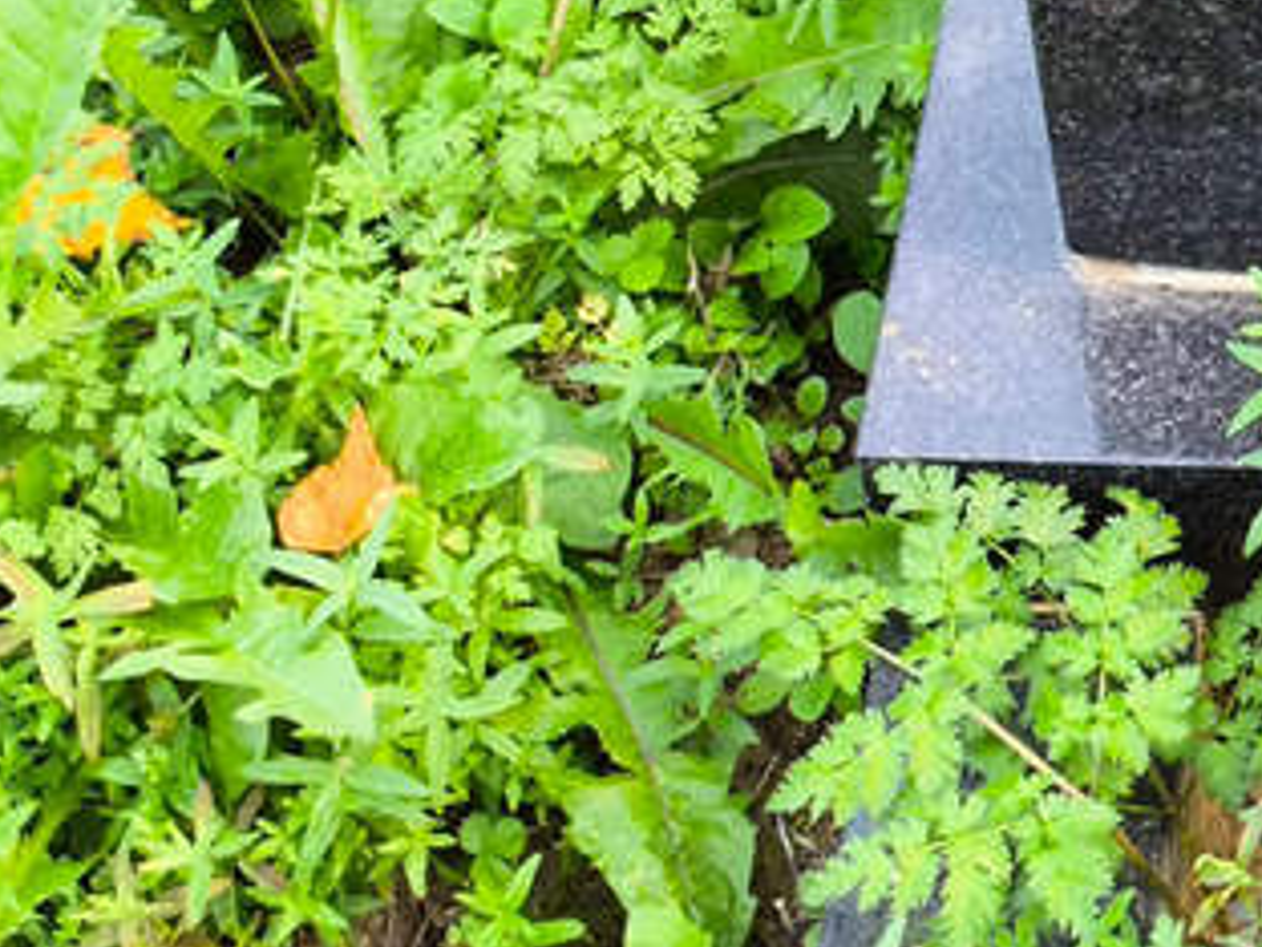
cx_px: 1567
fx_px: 4667
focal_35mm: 128
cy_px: -231
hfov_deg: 14.8
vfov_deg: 11.3
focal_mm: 4.71
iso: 100
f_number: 1.7
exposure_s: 1/99.8
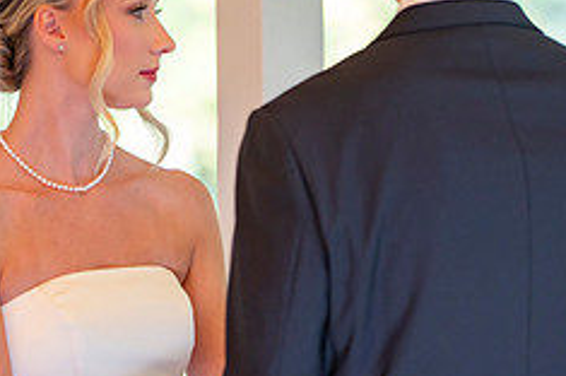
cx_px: 152
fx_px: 5699
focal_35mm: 363
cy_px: 106
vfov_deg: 3.8
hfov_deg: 5.7
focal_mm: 145
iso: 640
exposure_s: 1/640
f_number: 2.8
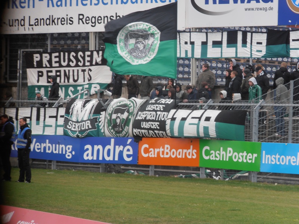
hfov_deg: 7.4
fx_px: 2306
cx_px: 150
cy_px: 112
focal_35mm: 267
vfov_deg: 5.6
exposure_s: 1/160
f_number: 5.8
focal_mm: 47.27
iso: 80
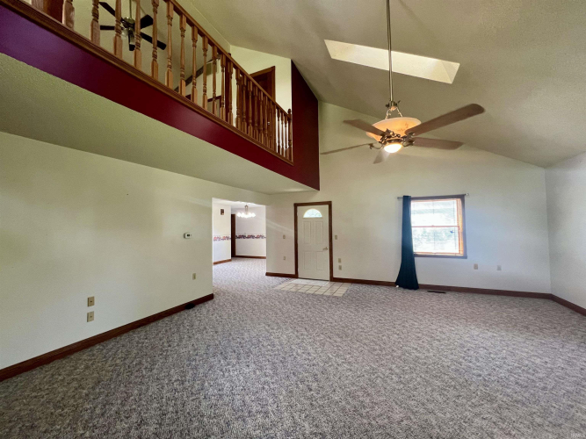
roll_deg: +1.0
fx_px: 220
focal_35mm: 13
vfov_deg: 89.9
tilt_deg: +1.4
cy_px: 220
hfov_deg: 106.2
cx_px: 293
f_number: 1.8
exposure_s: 1/60
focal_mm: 1.57
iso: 320
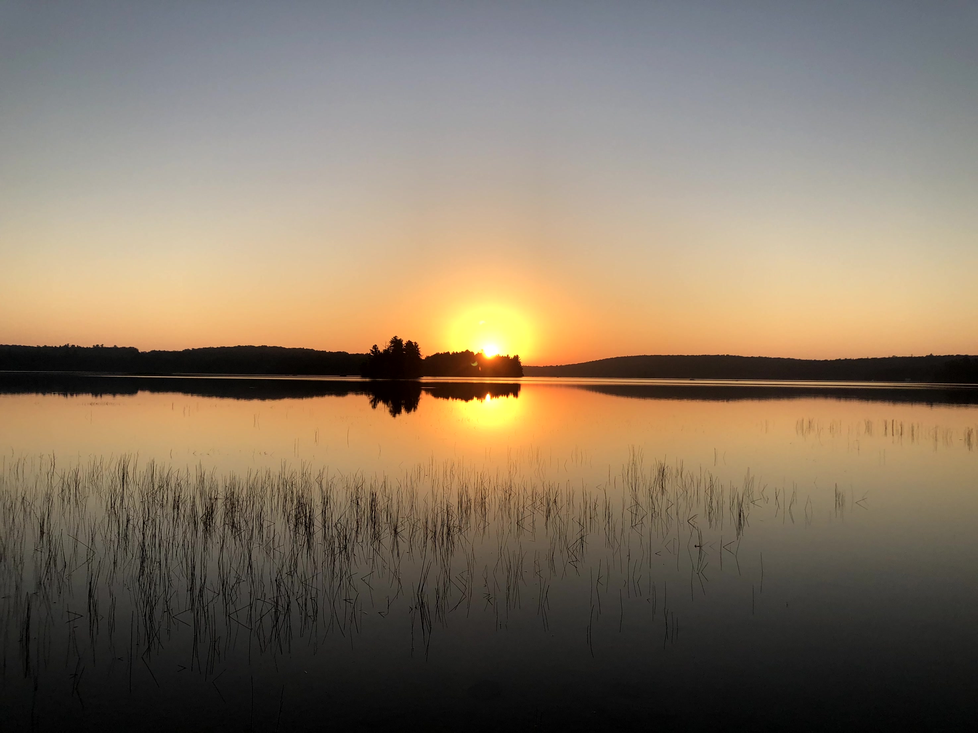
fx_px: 791
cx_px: 489
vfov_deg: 49.8
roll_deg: -0.2
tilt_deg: +0.7
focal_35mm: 28
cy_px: 366
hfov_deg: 63.4
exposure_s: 1/1066
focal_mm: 3.99
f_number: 1.8
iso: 20
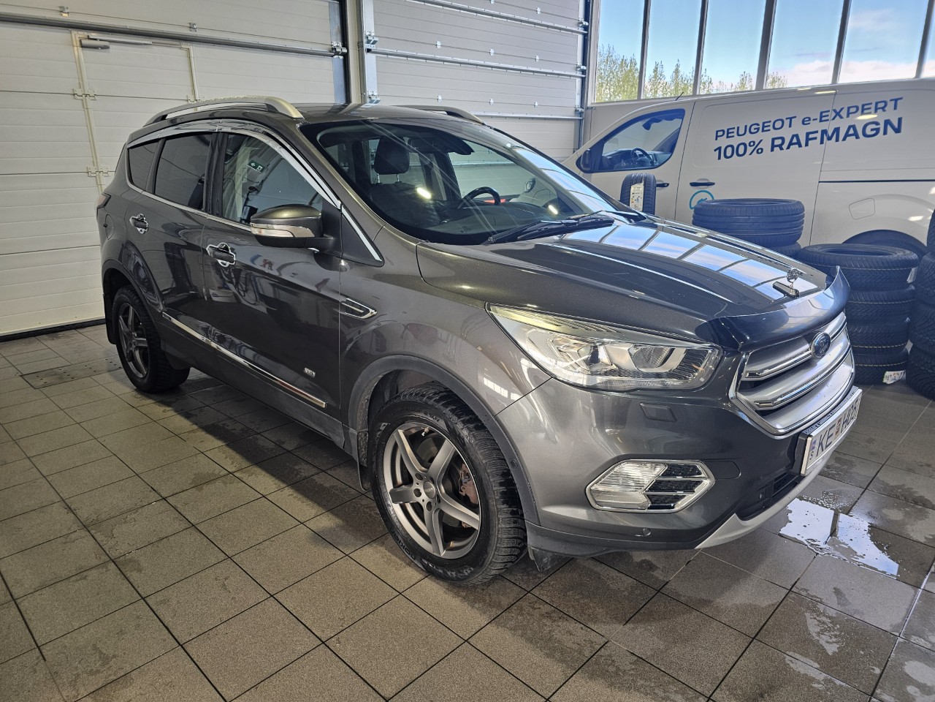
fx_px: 621
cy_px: 351
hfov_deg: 73.9
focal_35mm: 23
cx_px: 468
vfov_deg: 58.9
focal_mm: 6.3
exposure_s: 1/100
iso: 40
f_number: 1.7
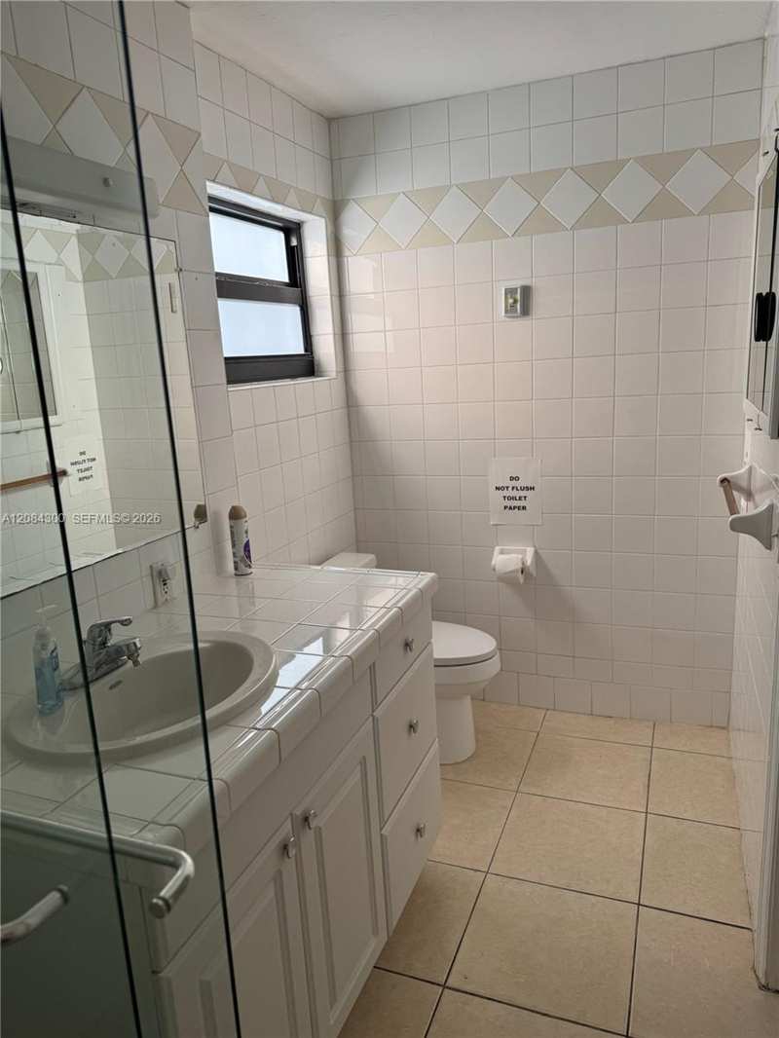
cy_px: 519
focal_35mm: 24
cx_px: 390
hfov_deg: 56.8
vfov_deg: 71.6
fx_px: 720
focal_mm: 6.76
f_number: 1.78
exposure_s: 1/256
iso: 64
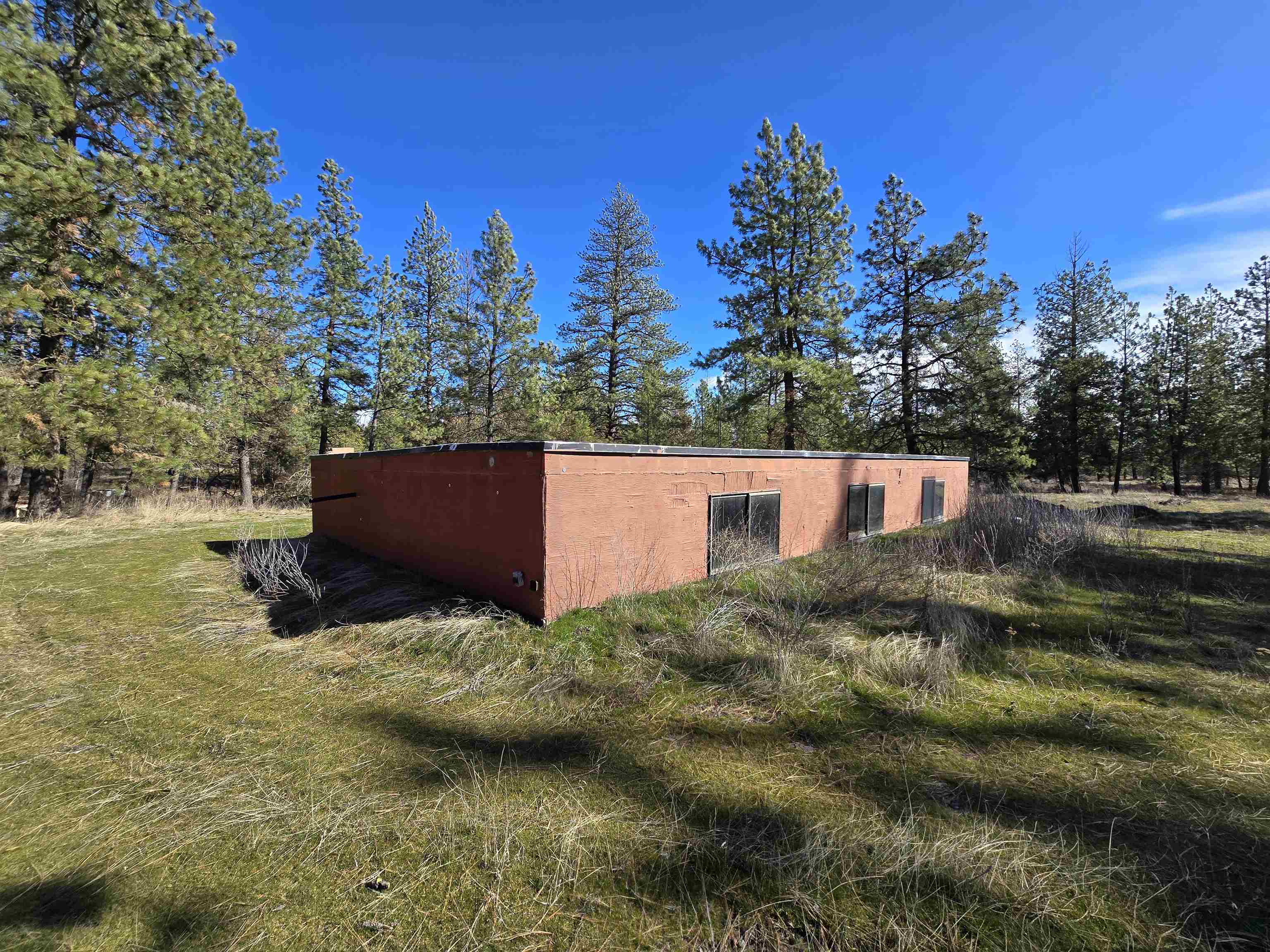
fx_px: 477
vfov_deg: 89.9
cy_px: 476
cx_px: 635
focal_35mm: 13
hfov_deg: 106.2
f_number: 2.2
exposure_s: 1/1347
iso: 50
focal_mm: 2.2
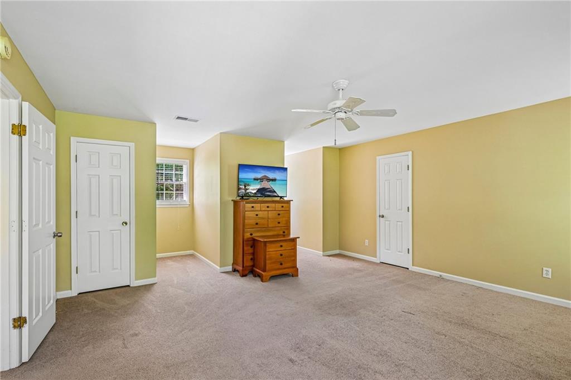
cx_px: 286
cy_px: 190
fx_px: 261
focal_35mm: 16
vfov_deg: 72.0
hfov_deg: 95.0
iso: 400
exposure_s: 1/15
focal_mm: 16.5
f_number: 8
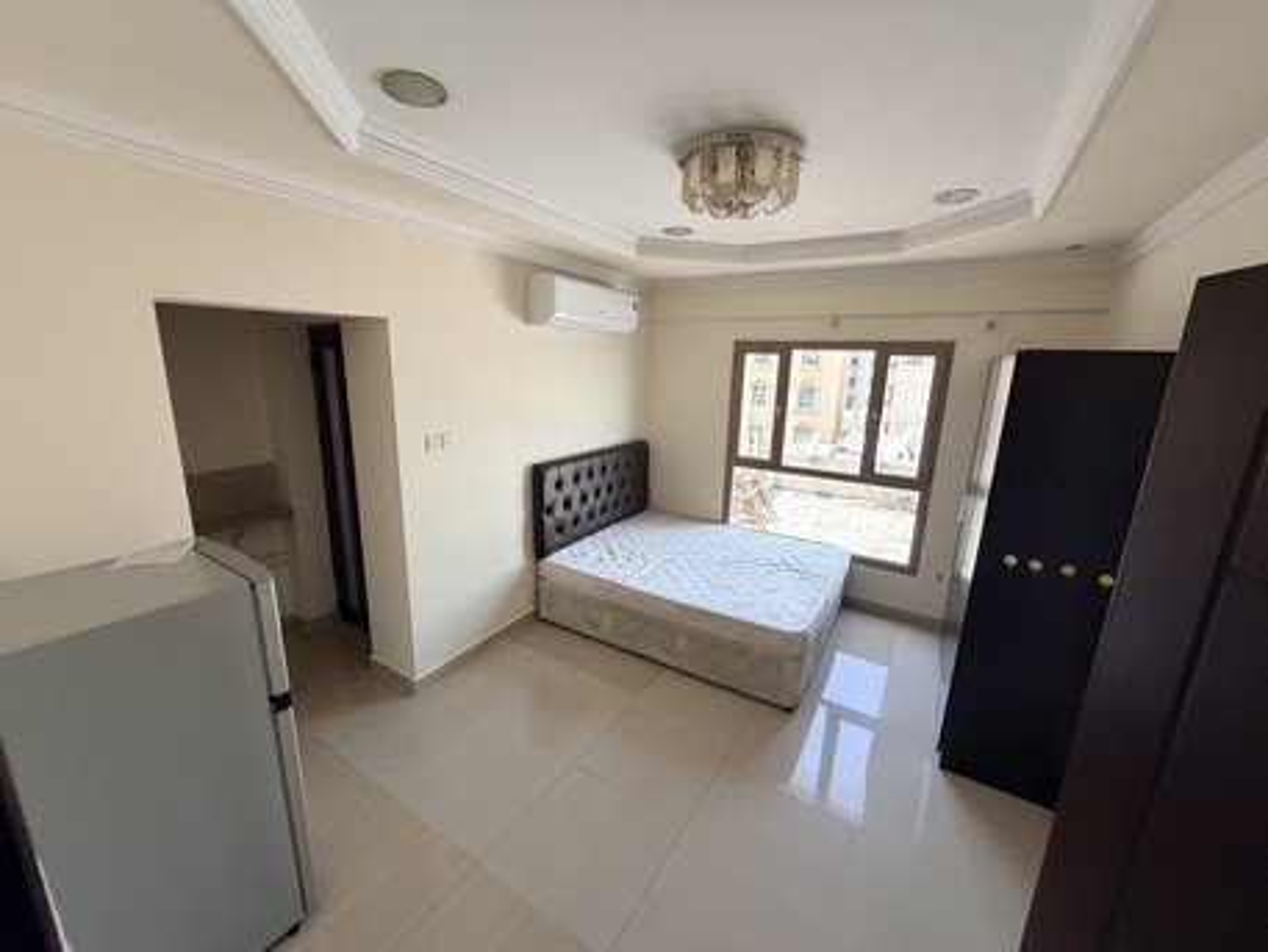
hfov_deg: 102.0
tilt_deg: -10.9
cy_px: 476
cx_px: 634
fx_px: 513
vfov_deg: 85.7
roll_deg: -1.4
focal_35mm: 14
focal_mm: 2.22
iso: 250
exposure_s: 1/121
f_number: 2.2
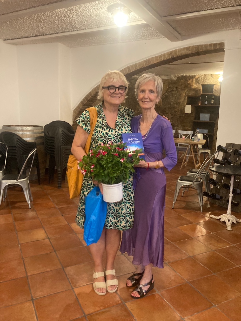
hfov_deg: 49.8
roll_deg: -1.1
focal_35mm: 28
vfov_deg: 63.4
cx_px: 120
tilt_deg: -9.9
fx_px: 260
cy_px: 160
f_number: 1.8
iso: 320
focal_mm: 3.99
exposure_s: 1/25
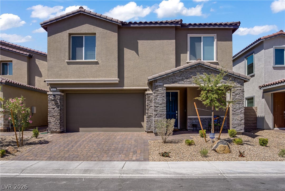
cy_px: 96
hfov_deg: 61.8
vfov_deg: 43.8
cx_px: 142
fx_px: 238
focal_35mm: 30
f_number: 7.1
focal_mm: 20
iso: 100
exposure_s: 1/400
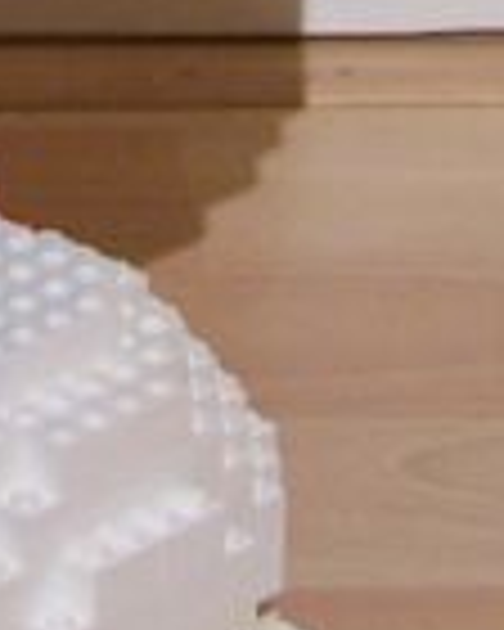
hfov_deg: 4.9
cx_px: -747
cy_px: -932
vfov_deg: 6.0
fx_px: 5743
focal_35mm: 308
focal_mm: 7.1
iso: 80
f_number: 2.9
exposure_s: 1/2
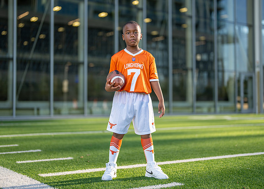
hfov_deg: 33.8
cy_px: 86
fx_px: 434
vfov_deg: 24.5
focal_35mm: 58
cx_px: 134
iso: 100
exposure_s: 1/2000
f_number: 1.2
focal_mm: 50
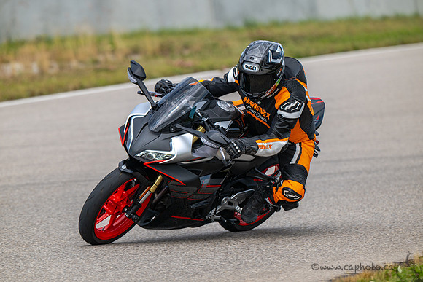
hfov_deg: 5.2
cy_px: 141
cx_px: 212
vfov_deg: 3.4
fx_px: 4701
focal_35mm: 400
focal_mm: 400
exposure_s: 1/1250
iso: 360
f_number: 6
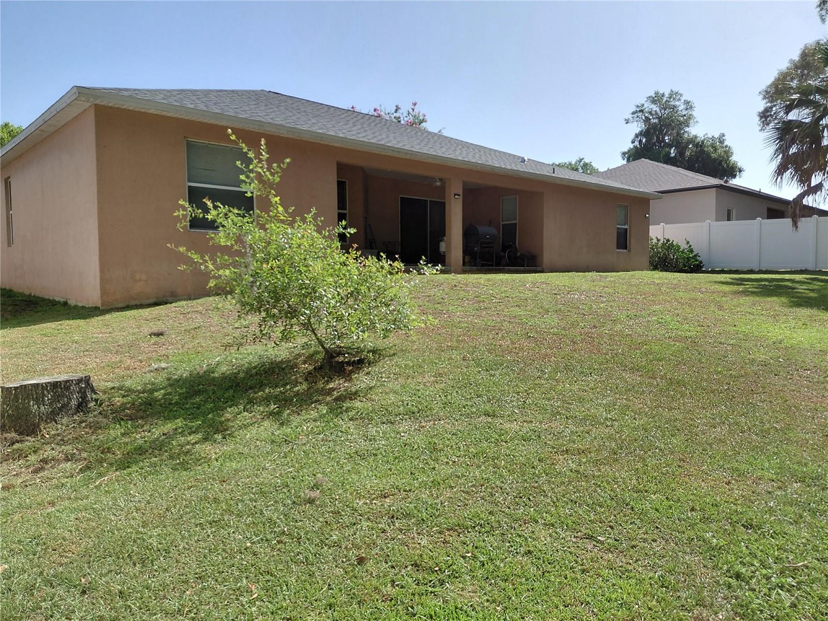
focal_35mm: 25
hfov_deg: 69.4
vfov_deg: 54.9
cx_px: 414
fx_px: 598
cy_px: 310
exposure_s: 1/1875
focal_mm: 4.69
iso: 50
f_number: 1.8
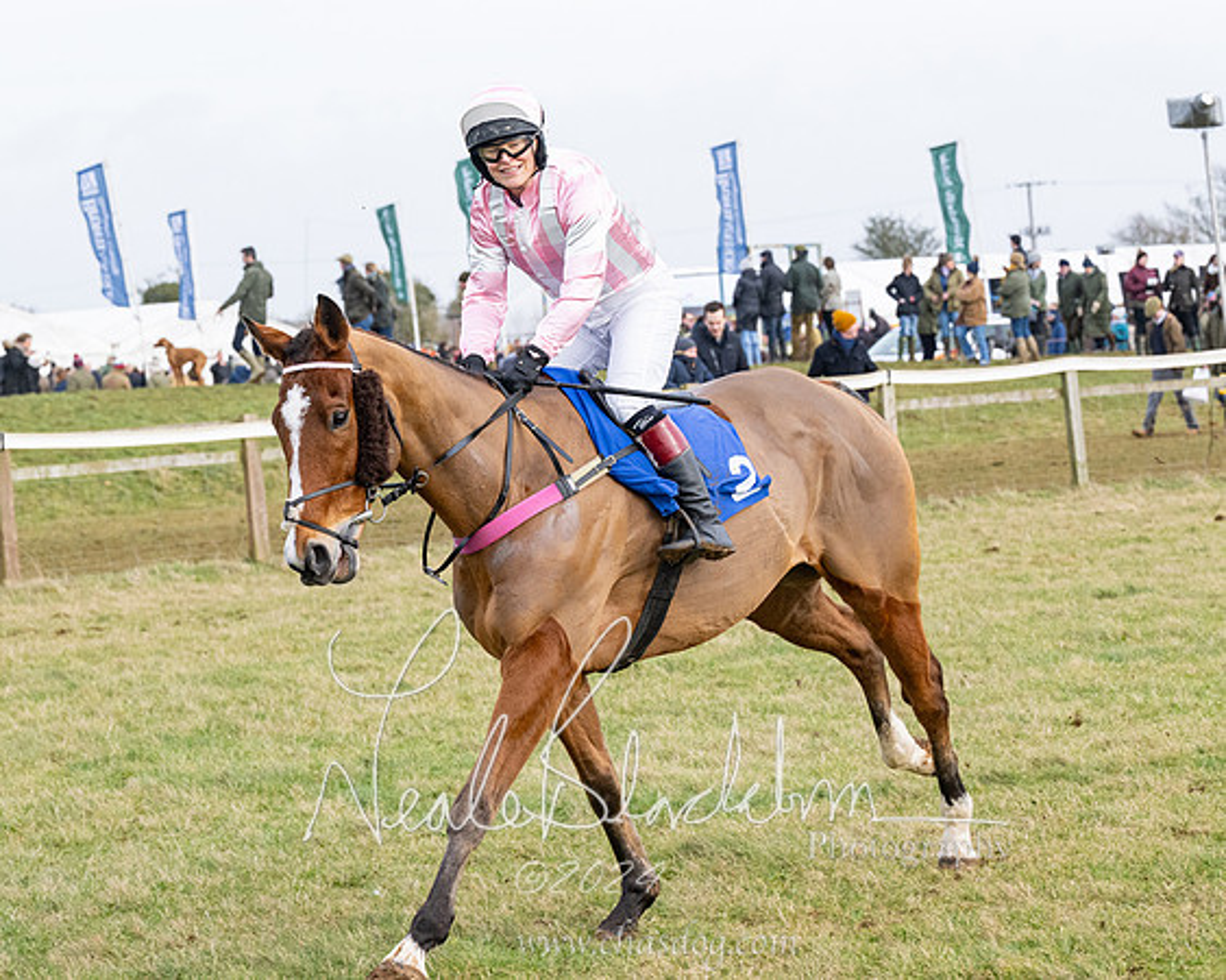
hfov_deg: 16.3
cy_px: 490
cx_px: 613
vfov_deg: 13.0
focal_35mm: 118
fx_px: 4291
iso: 800
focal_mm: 70
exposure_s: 1/1600
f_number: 5
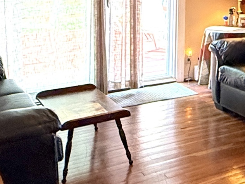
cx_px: 329
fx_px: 481
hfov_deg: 24.5
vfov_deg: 20.6
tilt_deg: -2.6
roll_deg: -1.9
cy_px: -17
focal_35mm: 68
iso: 500
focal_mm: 2.22
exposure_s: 1/120
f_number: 2.2
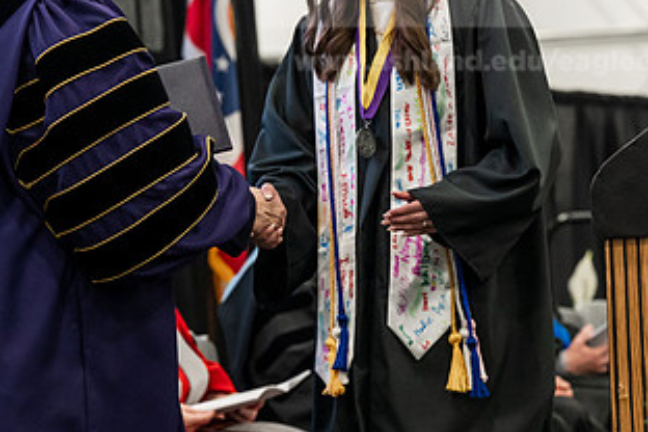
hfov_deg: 12.8
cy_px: 105
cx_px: 199
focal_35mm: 160
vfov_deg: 8.6
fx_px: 2880
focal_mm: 86
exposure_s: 1/200
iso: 4000
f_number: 4.5
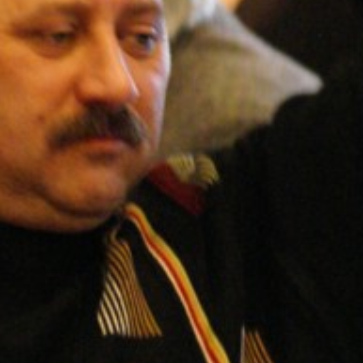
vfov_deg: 2.5
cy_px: 23
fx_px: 8246
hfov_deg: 2.5
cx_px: 41
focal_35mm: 695
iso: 1600
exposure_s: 1/5
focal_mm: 150
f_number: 5.6
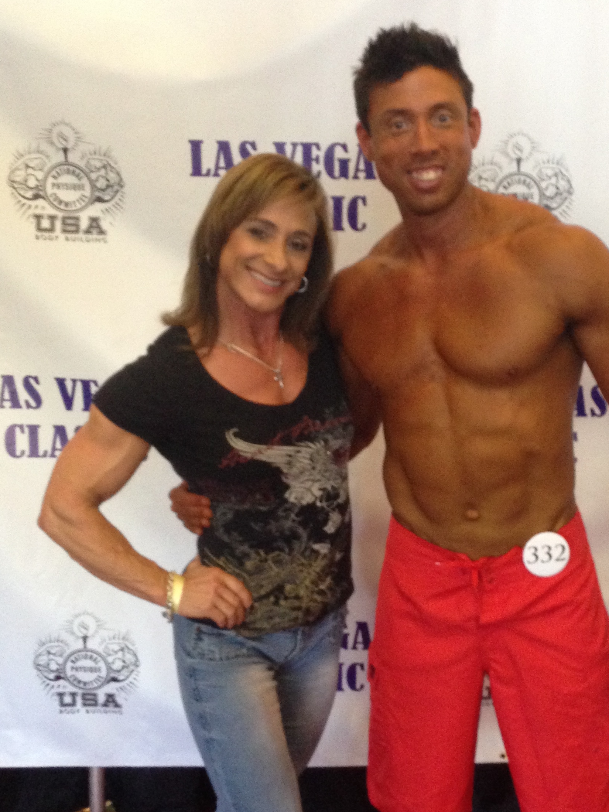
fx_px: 1149
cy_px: 423
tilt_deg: -11.9
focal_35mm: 49
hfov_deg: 29.5
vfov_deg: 38.9
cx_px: 406
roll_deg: -1.0
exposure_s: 1/20
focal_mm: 4.12
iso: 320
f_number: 2.4
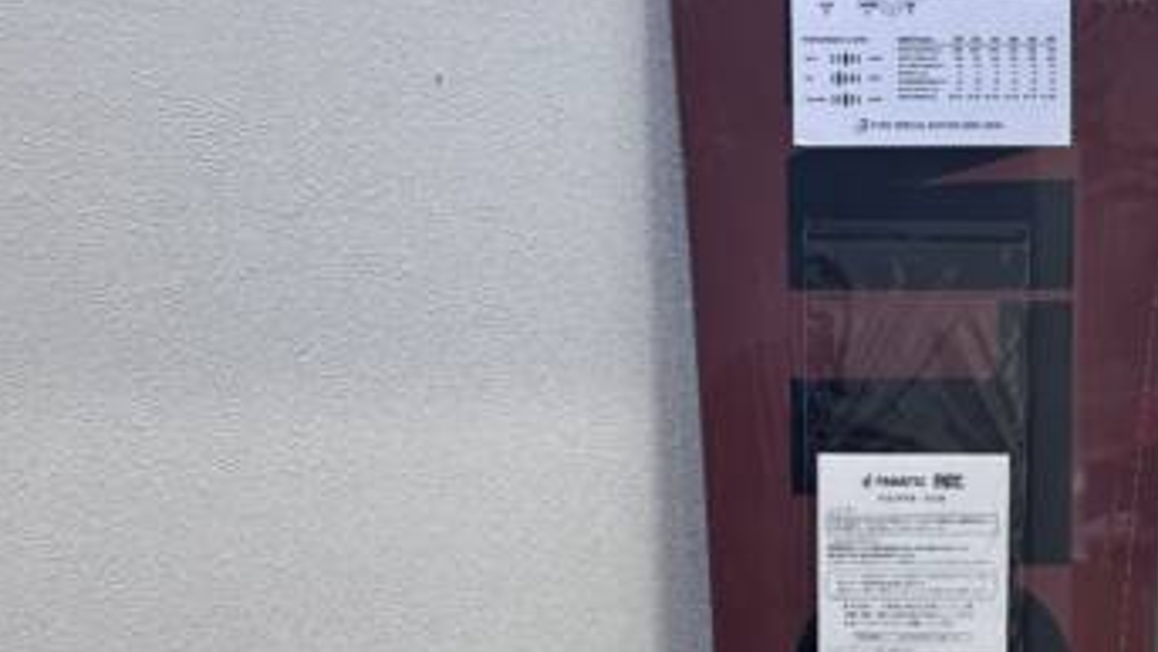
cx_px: 928
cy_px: 797
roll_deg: -0.8
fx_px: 2027
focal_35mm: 66
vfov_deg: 17.4
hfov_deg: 31.1
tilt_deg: -11.8
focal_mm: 5.96
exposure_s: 1/100
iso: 100
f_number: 1.6
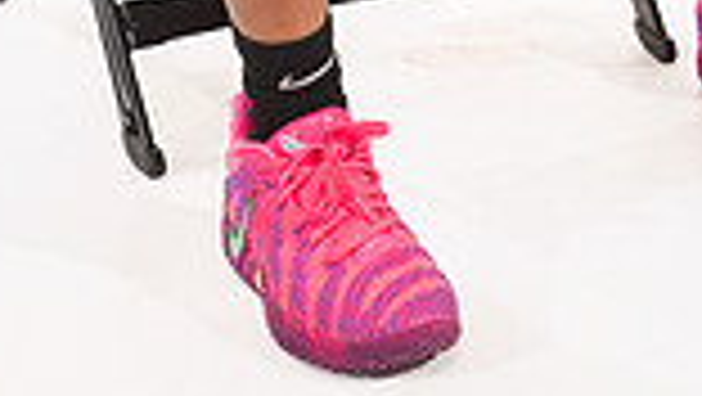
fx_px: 3260
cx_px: 464
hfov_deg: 12.3
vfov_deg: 6.6
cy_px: -590
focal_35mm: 175
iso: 250
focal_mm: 58
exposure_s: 1/320
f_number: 7.1
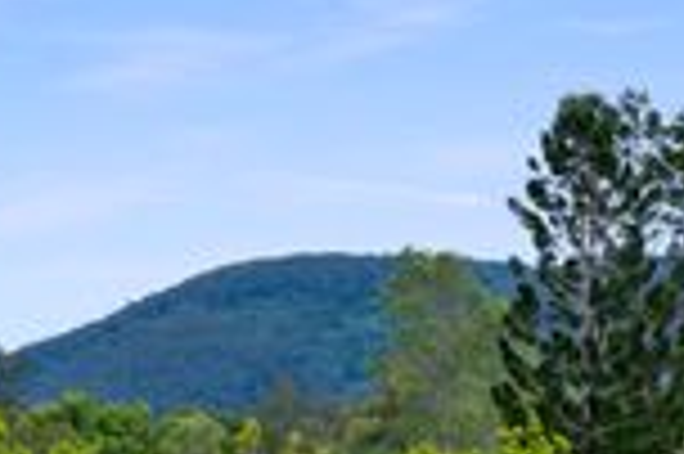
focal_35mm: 136
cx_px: 990
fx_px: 2581
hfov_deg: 14.2
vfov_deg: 9.8
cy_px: 623
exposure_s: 1/400
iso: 125
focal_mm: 44
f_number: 8
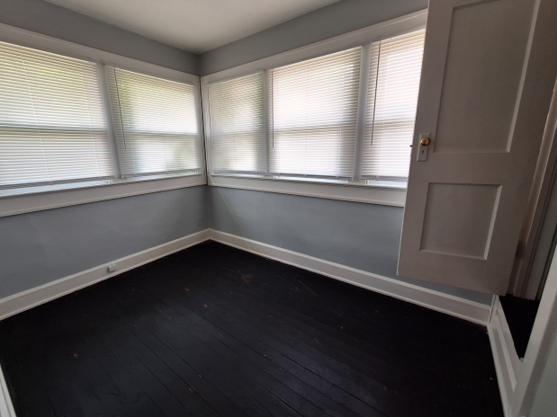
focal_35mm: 14
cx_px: 259
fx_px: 225
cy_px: 205
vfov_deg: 85.6
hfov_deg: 101.9
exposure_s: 1/40
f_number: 2.2
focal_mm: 1.74
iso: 50
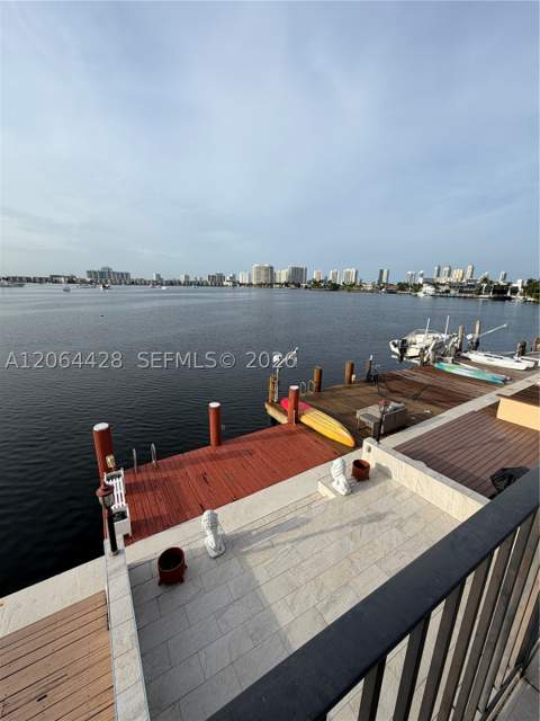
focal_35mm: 14
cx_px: 270
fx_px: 291
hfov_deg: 85.7
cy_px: 360
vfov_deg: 102.1
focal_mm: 2.22
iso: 20
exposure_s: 1/809
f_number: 2.2
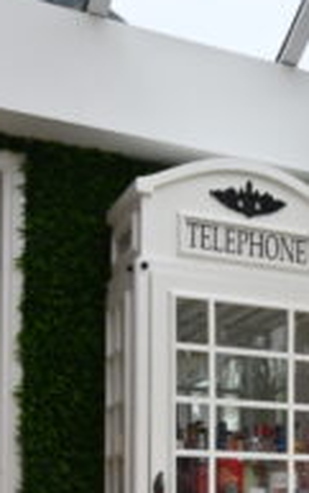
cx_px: 524
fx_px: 1089
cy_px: 507
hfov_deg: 14.5
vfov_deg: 24.2
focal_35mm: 81
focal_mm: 15
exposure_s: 1/8000
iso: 2000
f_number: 2.8
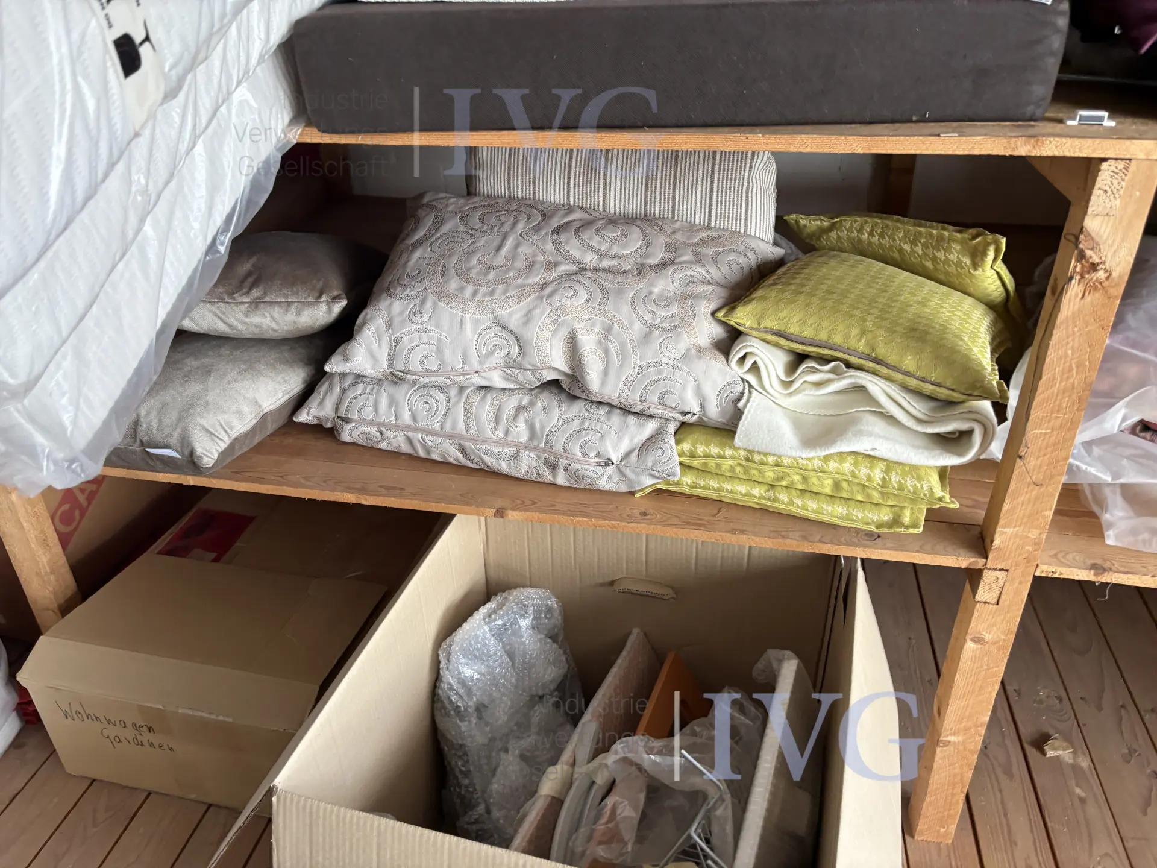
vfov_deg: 53.1
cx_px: 578
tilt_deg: -34.0
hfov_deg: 67.3
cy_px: 434
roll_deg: -2.9
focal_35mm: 26
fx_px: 869
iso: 125
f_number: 1.6
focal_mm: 5.96
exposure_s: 1/82
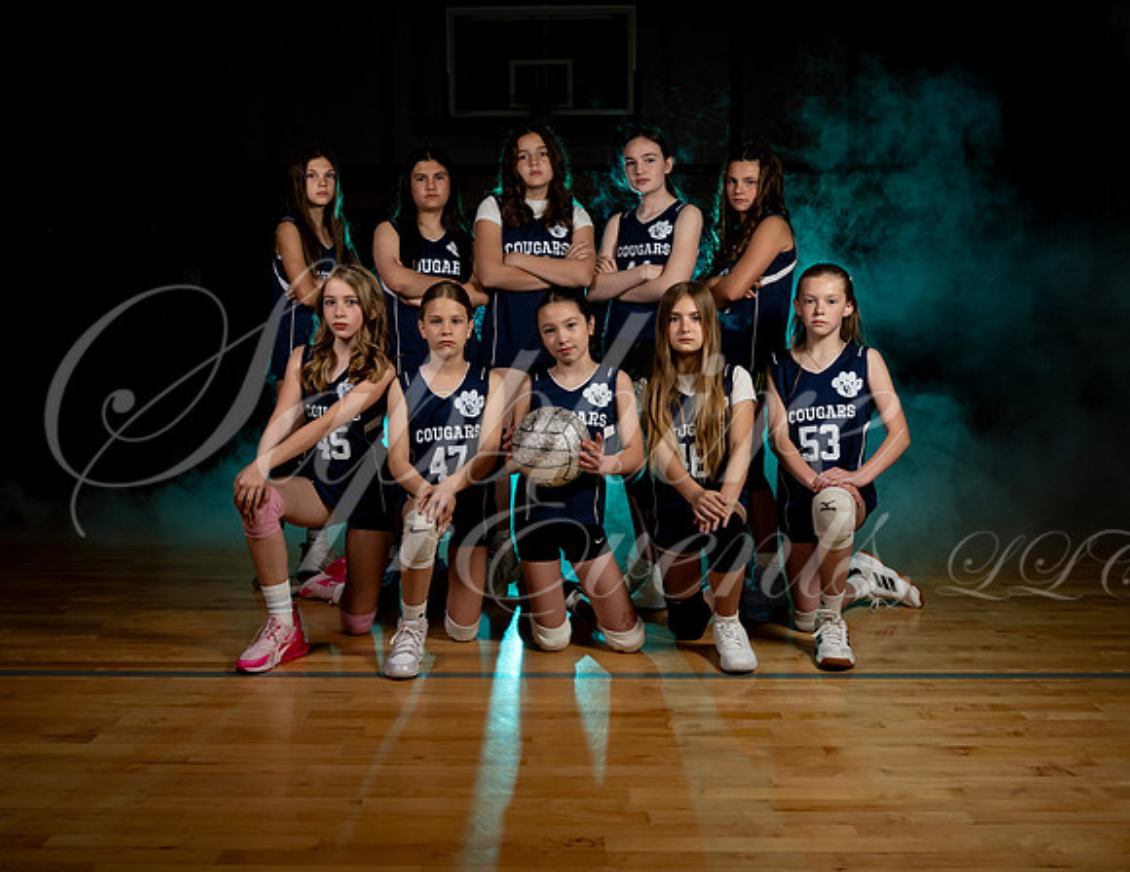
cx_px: 539
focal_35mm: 36
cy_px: 379
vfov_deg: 39.8
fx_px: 1203
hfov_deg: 50.3
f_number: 6.3
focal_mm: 28.5
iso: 640
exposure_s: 1/2000
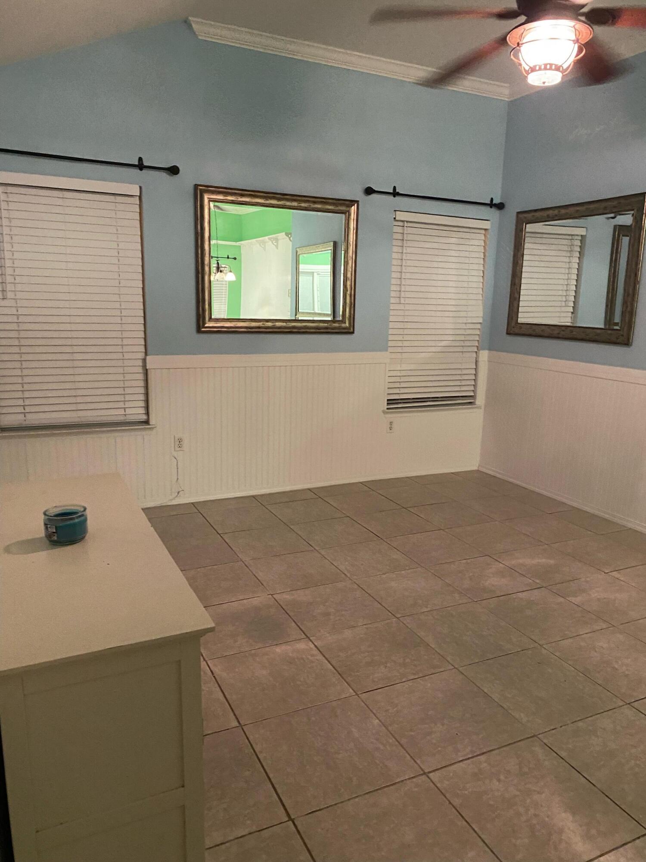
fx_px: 647
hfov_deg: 53.1
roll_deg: -1.9
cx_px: 323
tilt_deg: -13.5
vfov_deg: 67.3
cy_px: 431
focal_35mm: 26
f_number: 1.8
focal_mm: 4.25
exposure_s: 1/30
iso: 500
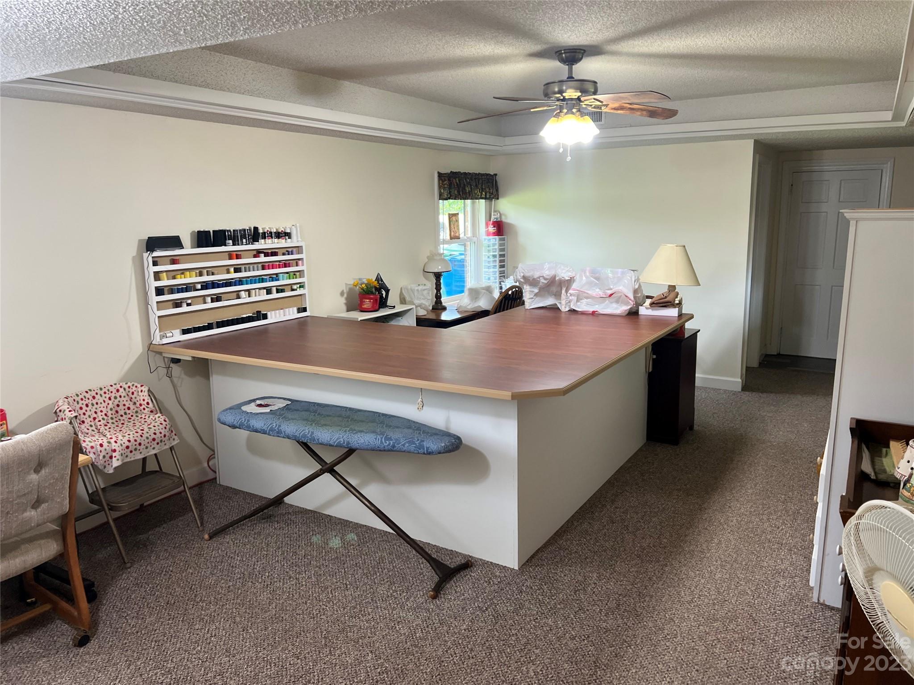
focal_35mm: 26
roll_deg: +1.7
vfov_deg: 53.1
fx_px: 687
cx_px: 457
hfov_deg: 67.3
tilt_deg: -11.2
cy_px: 342
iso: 80
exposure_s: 1/60
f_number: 1.5
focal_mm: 5.7
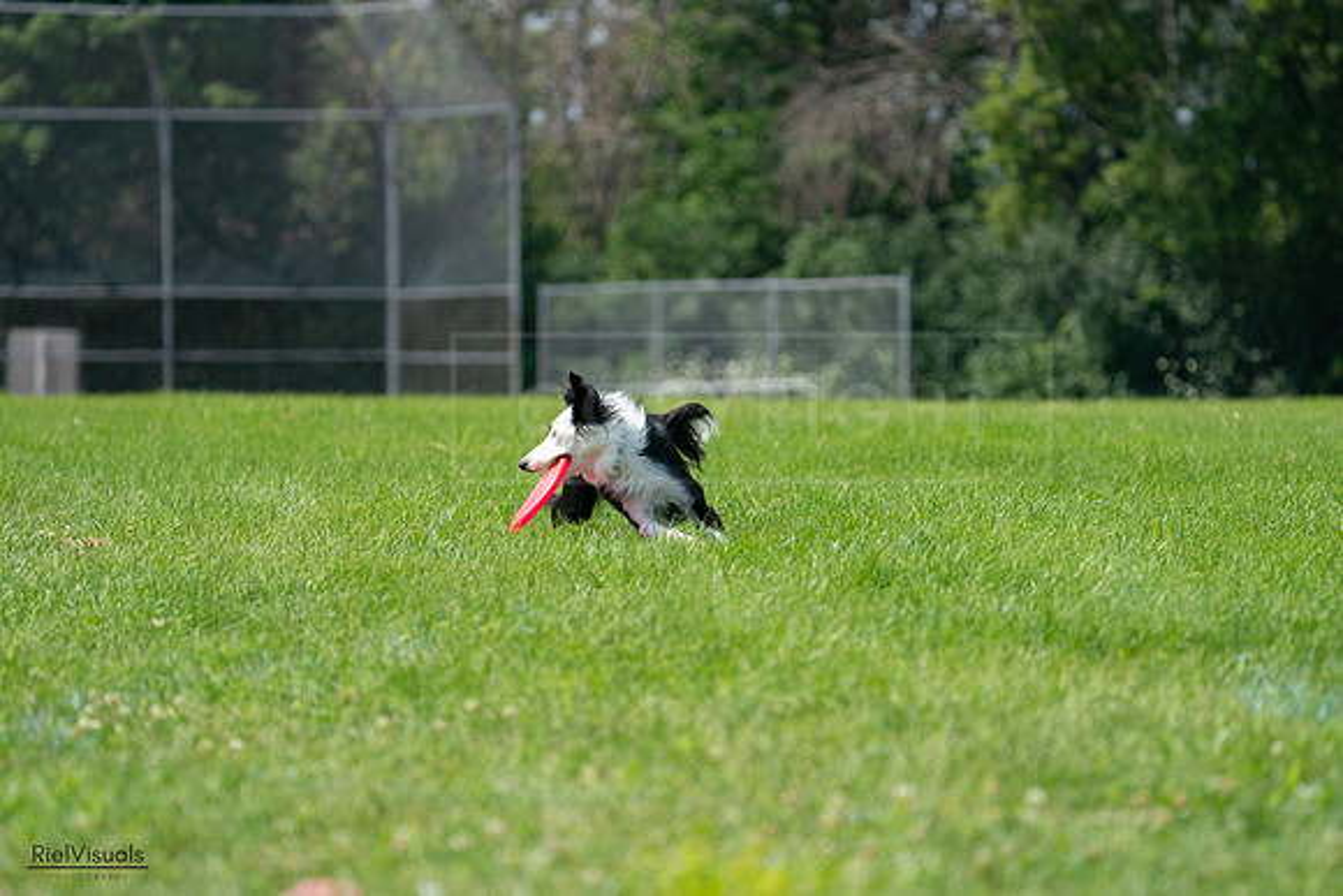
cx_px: 672
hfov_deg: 7.6
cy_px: 448
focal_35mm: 270
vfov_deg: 5.1
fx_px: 10074
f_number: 5.6
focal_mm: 270
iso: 1250
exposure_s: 1/4000
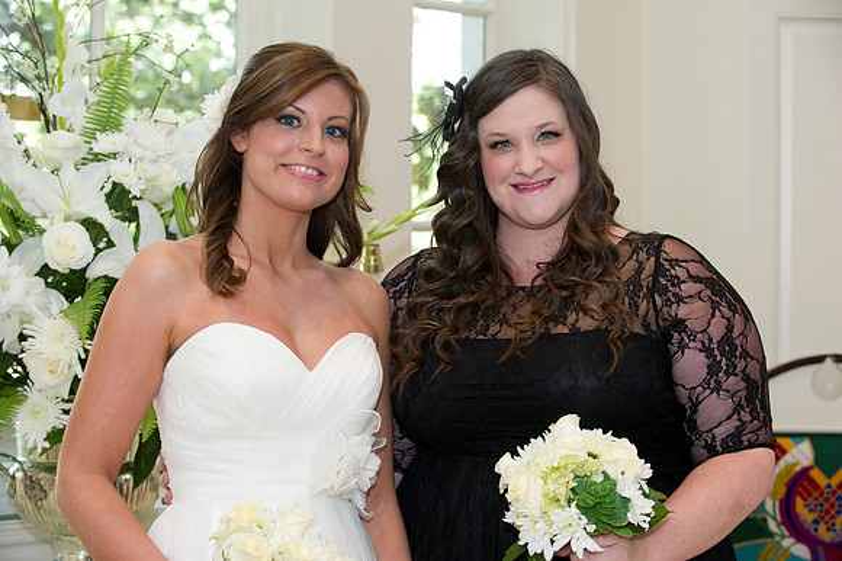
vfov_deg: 16.6
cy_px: 280
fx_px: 1917
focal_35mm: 82
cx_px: 421
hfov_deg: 24.8
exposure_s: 1/100
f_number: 5
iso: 800
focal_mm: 82
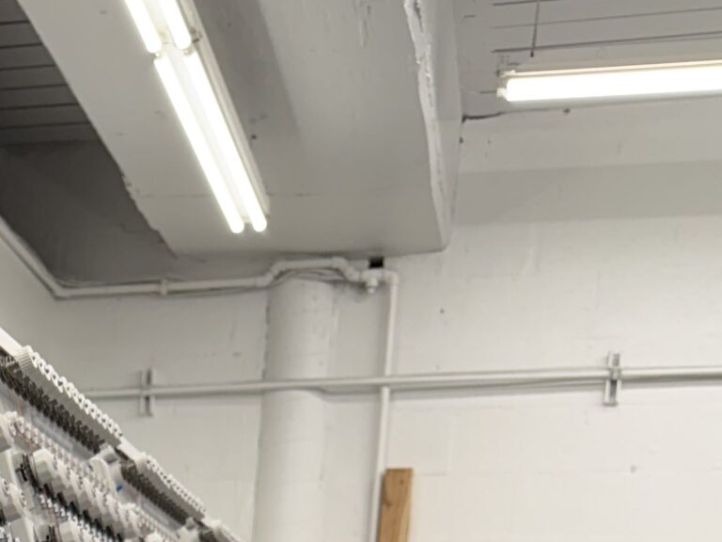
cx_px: -30
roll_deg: -2.1
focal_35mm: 80
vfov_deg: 14.3
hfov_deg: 23.2
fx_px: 1669
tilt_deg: -13.1
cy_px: 1186
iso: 64
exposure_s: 1/120
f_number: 1.78
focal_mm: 6.76
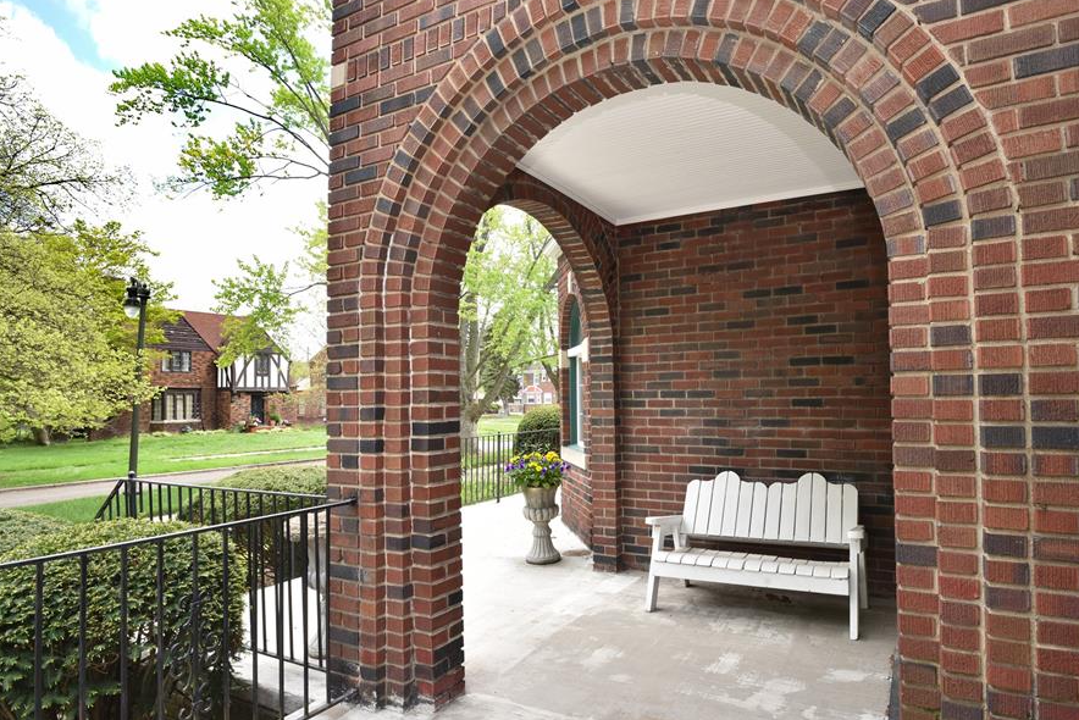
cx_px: 602
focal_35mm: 22
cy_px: 378
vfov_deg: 57.2
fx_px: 660
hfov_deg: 78.3
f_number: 13
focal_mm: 19
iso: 640
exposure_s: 1/100
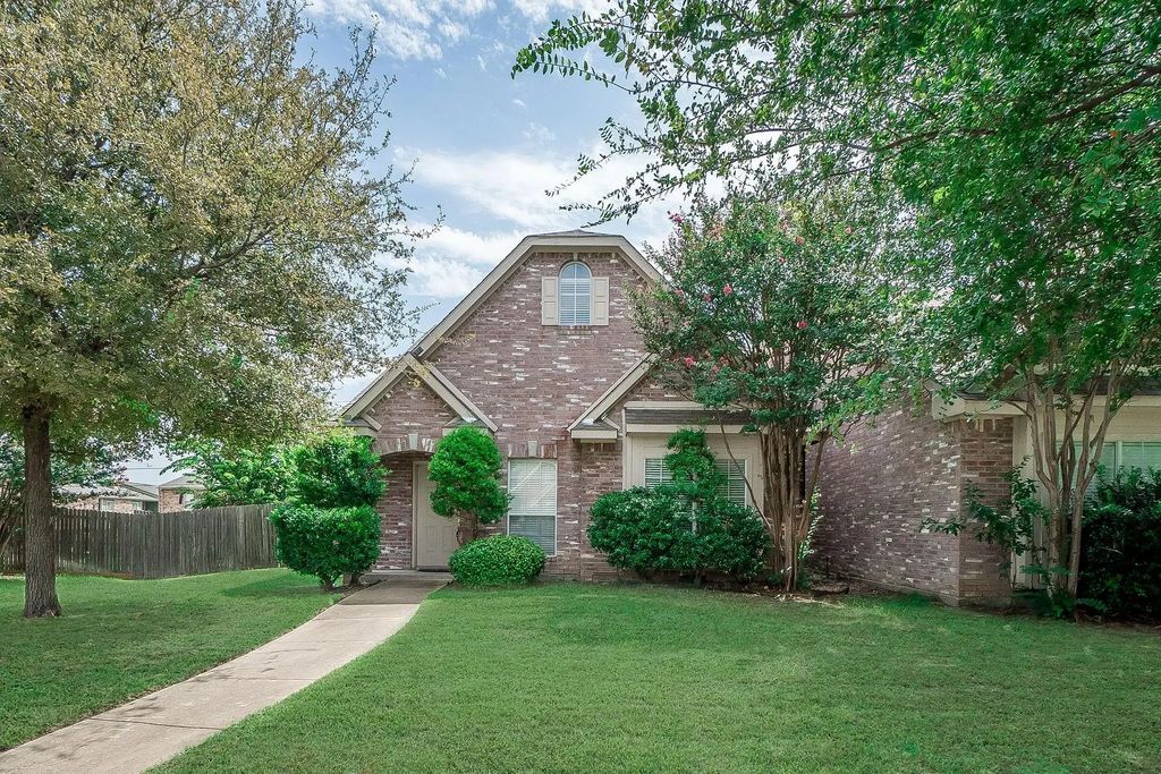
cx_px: 580
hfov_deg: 100.4
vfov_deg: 77.3
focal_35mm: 15
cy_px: 387
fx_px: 484
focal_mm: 10
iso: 500
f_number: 11
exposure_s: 1/500
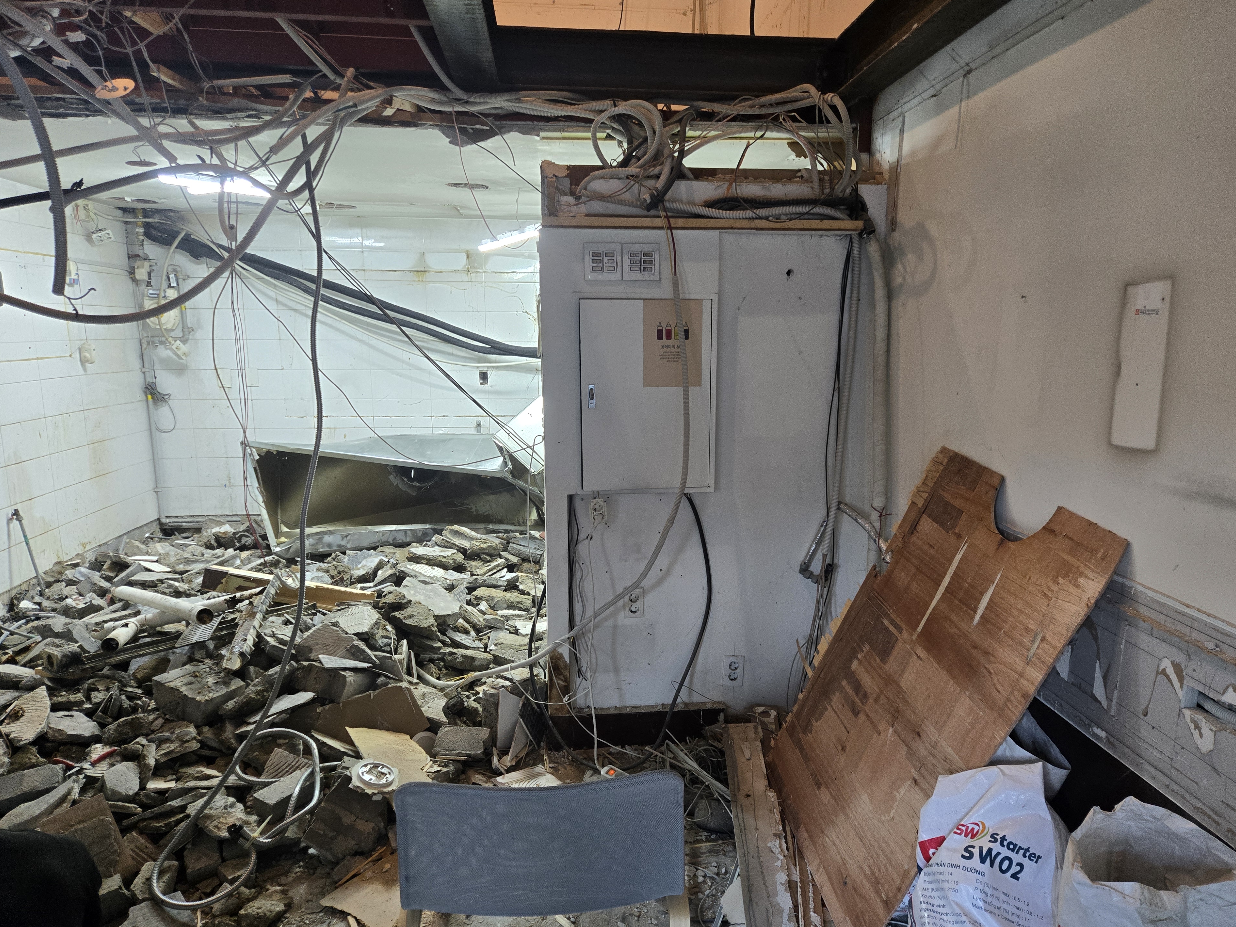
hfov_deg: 71.6
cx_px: 641
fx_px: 857
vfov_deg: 56.8
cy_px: 481
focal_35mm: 24
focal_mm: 5.4
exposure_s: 1/120
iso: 320
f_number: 1.8
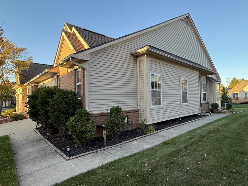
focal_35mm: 20
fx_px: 143
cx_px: 140
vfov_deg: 66.0
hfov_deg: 81.3
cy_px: 92
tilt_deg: +1.4
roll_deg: +0.9
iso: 64
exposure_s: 1/250
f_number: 2.2
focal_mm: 2.22
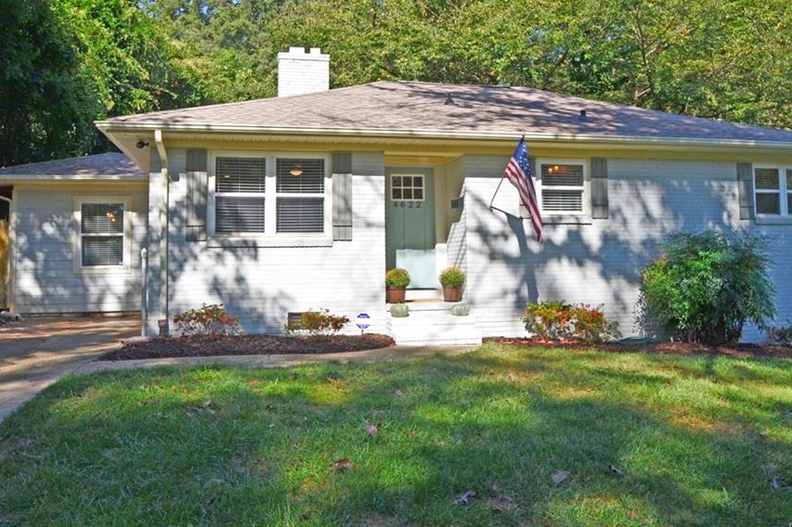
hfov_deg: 60.9
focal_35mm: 31
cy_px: 219
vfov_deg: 42.6
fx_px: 673
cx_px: 414
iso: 400
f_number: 11
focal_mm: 17
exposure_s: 1/400
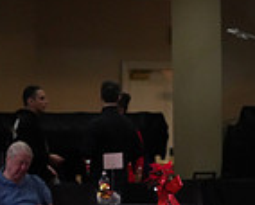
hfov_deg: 5.2
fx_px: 2774
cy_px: 206
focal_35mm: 367
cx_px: 508
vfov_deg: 4.2
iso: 5000
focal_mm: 96
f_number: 5.6
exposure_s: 1/320
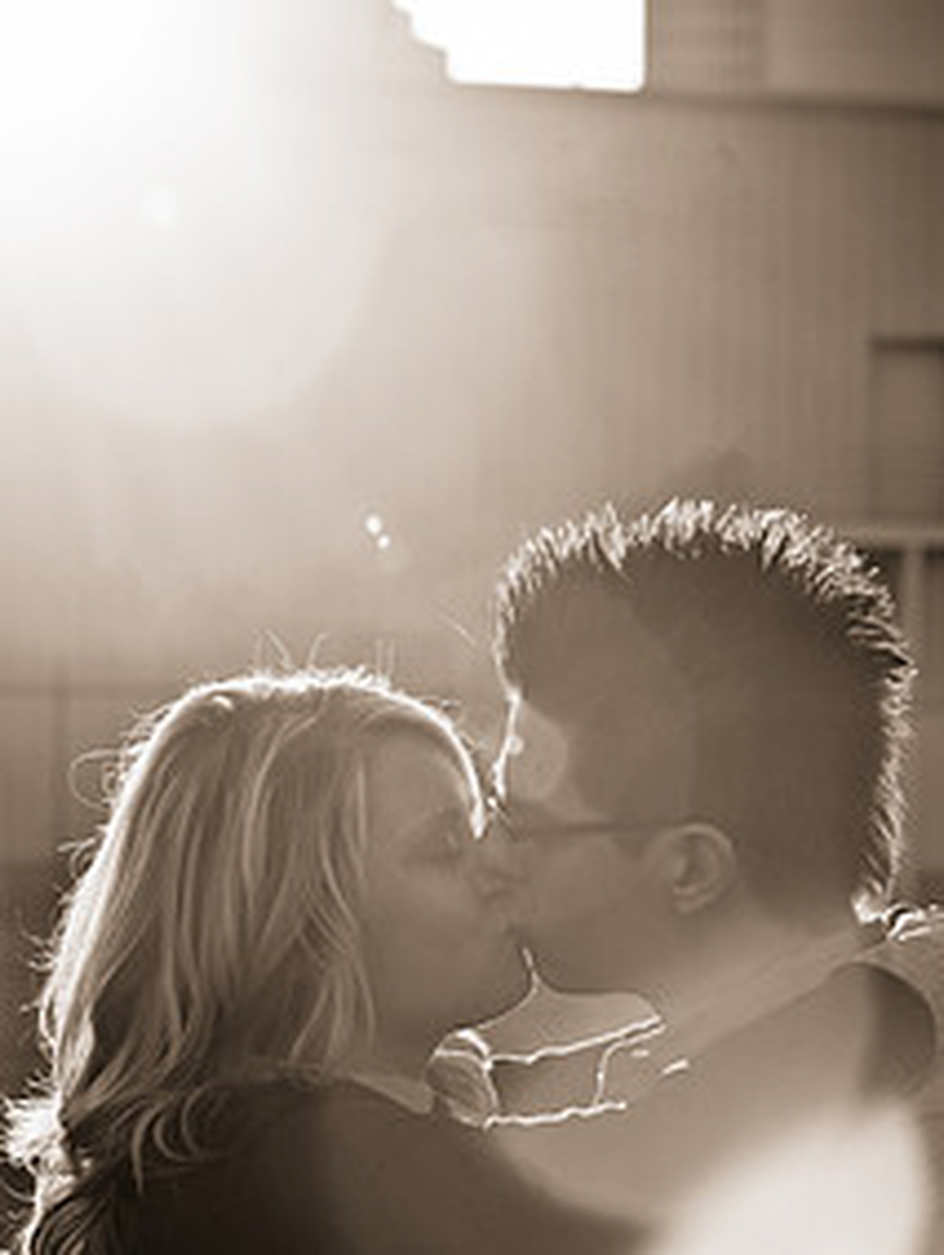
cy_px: 670
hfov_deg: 8.1
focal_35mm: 183
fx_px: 6639
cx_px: 414
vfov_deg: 10.8
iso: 400
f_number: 6.3
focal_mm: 80
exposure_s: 1/500
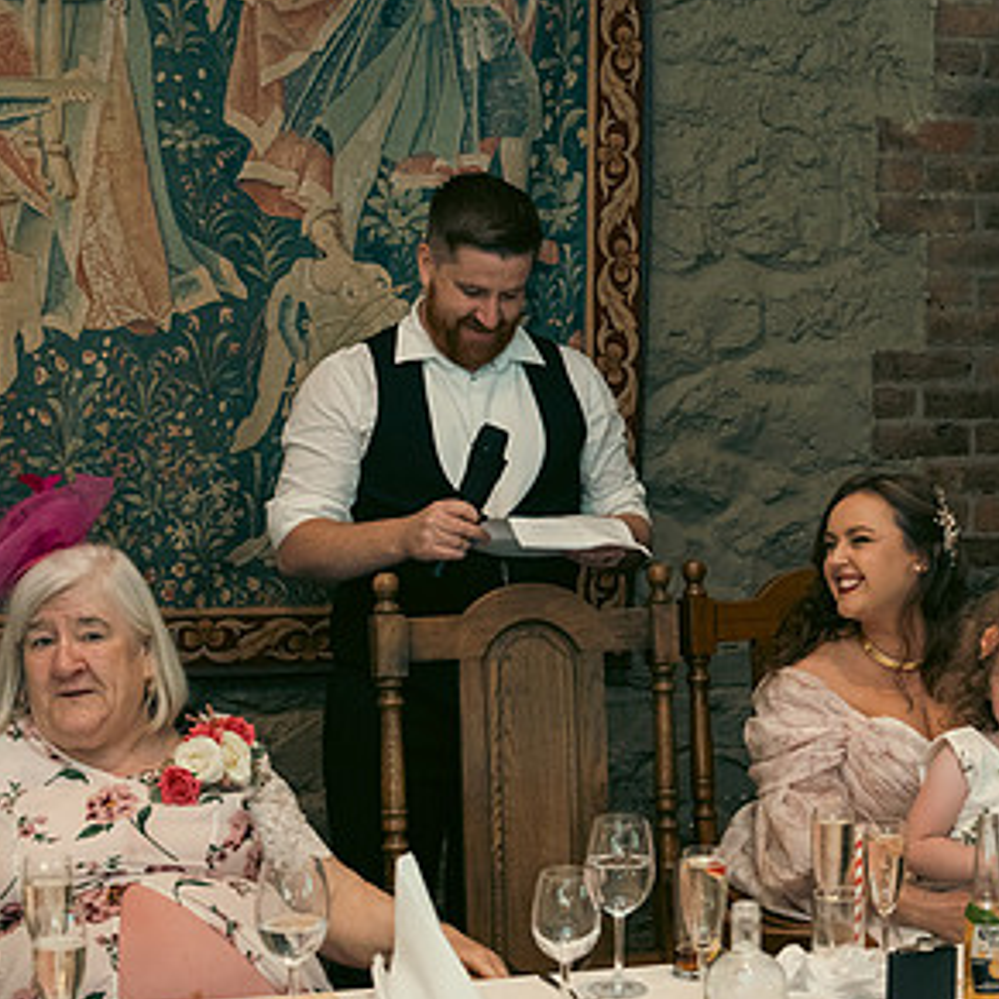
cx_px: 772
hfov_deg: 20.7
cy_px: 609
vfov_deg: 20.9
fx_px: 2710
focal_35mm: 83
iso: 2500
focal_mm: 49
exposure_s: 1/160
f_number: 3.5
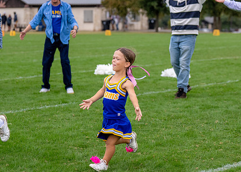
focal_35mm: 129
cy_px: 62
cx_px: 164
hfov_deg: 15.5
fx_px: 884
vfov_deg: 11.1
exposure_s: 1/1600
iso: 500
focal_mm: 70
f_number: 2.8
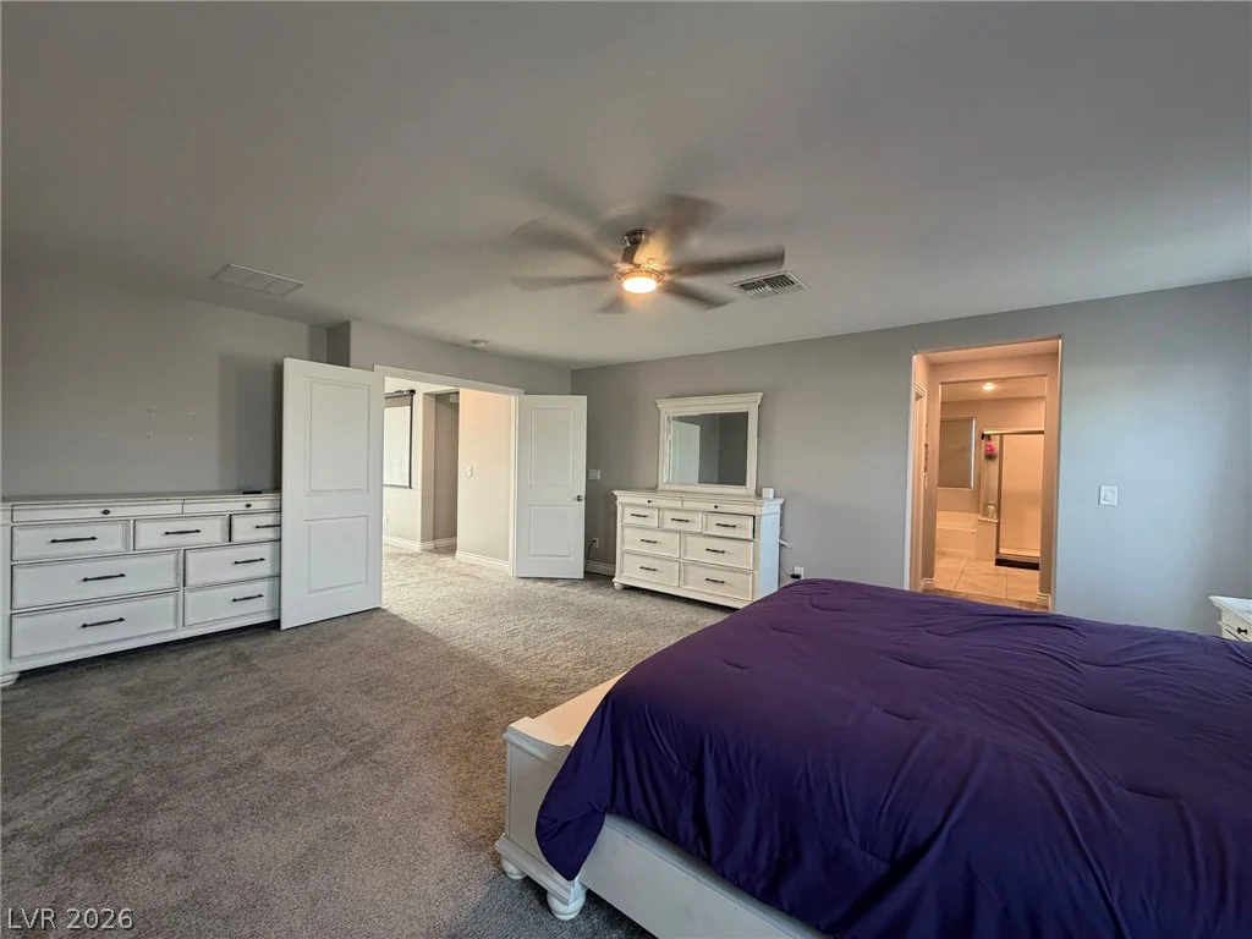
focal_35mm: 14
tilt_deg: -0.8
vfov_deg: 85.7
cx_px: 626
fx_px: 506
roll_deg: -1.2
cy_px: 470
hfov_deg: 102.1
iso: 250
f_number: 2.2
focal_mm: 2.22
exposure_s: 1/60
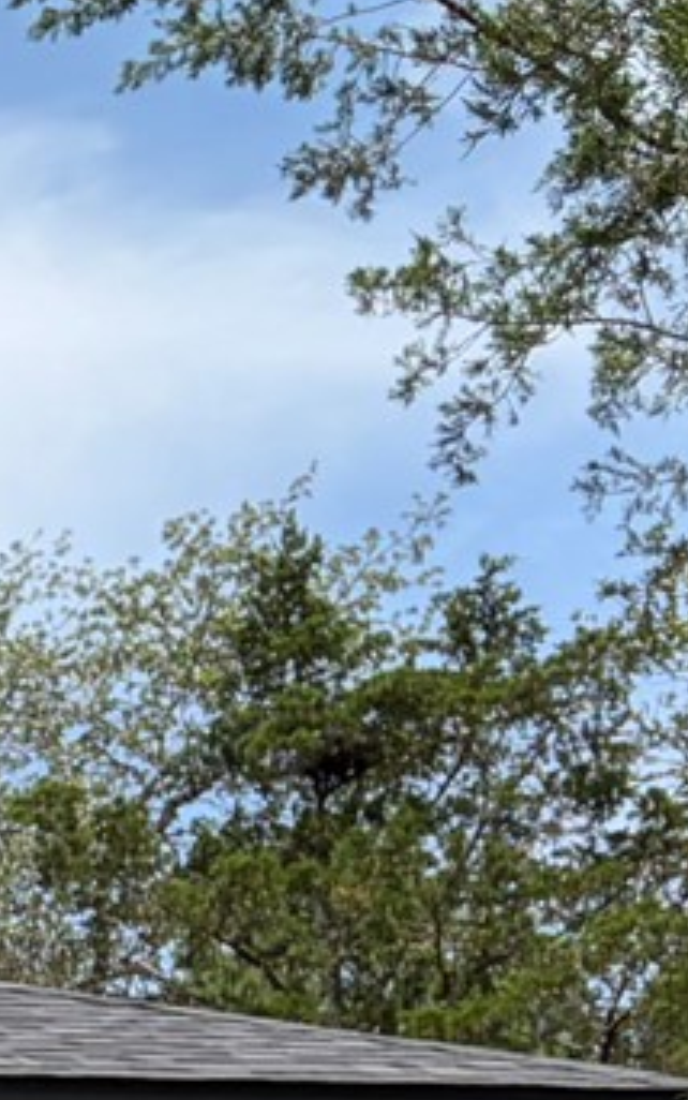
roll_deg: -0.9
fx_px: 4946
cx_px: -2013
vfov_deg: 12.1
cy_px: 1605
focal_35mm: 165
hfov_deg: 6.5
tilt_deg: +10.5
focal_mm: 5.96
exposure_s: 1/3279
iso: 50
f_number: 1.6
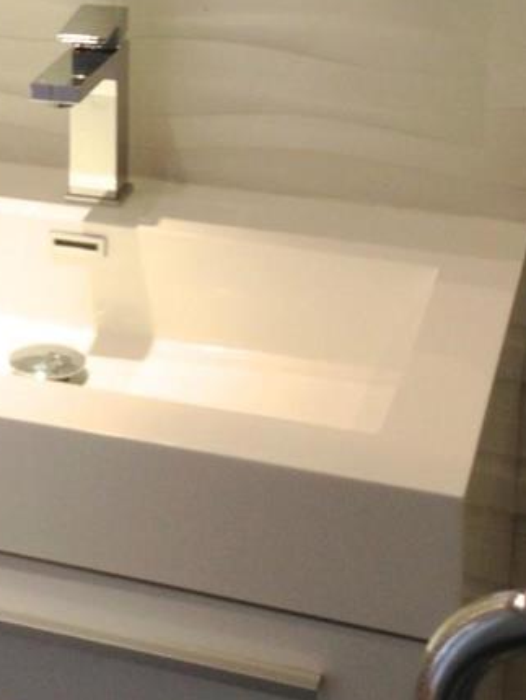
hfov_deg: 15.7
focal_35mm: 92
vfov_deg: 20.7
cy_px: 24
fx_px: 1862
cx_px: -21
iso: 50
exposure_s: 1/40
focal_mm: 4.13
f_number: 2.4
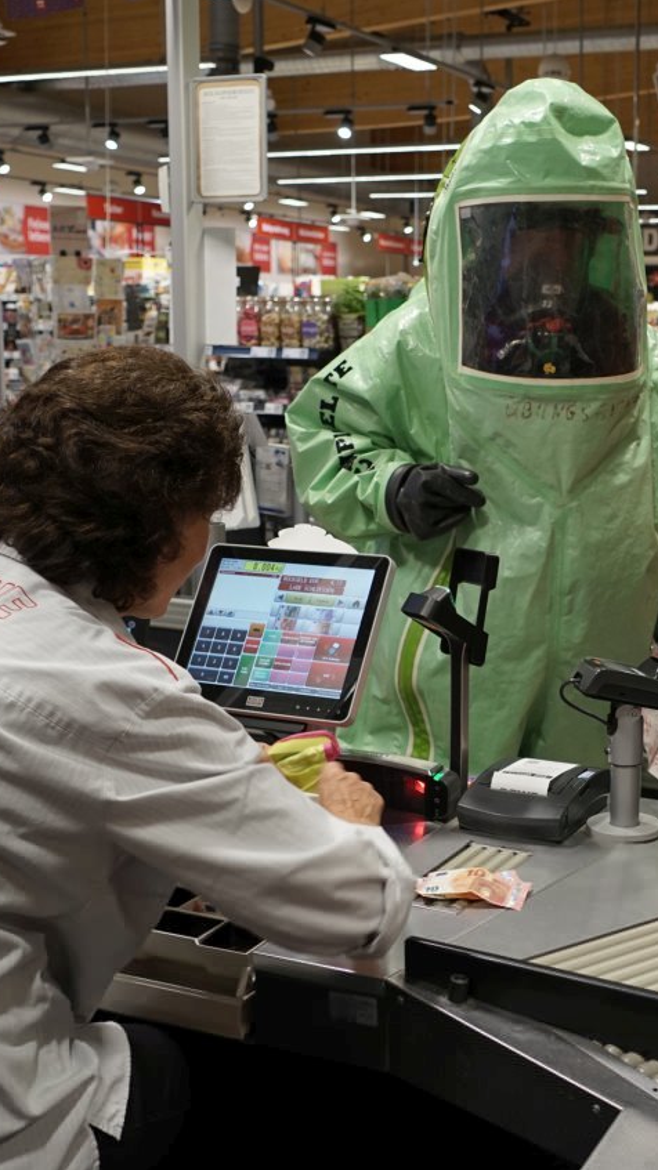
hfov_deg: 30.0
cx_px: 578
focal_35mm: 38
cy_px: 584
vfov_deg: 52.8
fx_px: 1180
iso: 400
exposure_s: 1/60
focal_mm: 24
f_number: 4
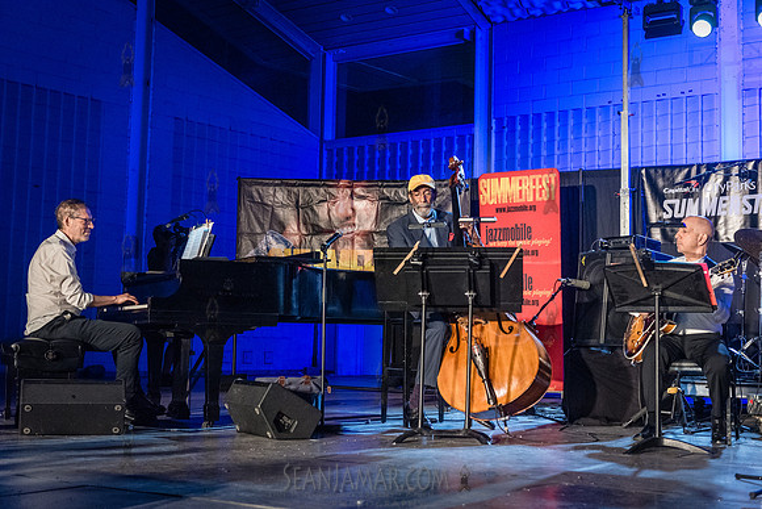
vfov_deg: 27.0
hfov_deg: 39.6
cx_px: 381
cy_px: 254
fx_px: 1059
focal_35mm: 50
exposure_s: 1/400
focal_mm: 50
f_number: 3.5
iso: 5000
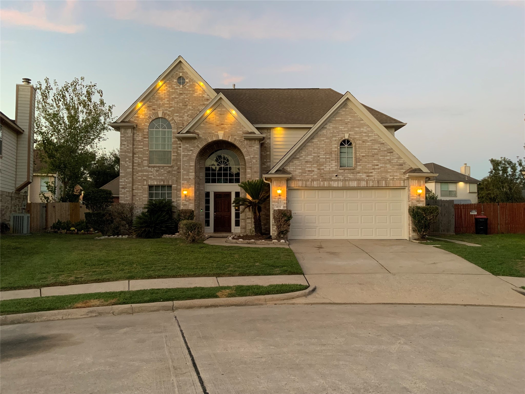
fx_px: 440
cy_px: 197
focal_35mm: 29
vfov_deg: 48.2
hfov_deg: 61.7
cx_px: 262
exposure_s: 1/60
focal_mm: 3
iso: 160
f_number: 1.8
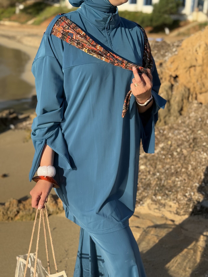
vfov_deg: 39.7
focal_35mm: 48
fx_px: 385
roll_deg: -4.8
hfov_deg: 30.3
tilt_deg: -15.1
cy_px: 138
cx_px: 104
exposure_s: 1/4587
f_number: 1.78
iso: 100
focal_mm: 6.76
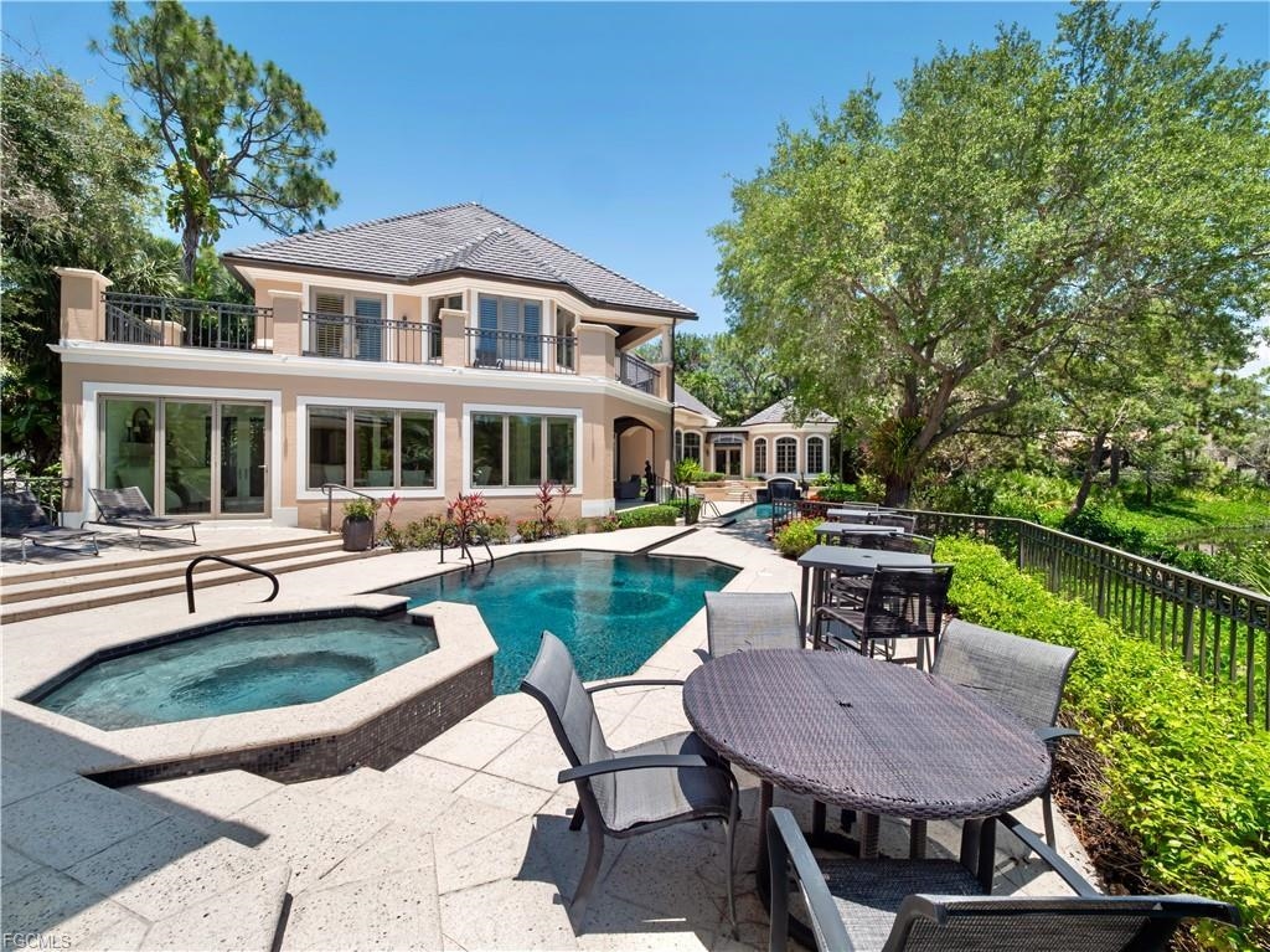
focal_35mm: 14
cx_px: 635
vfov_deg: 85.6
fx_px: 513
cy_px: 476
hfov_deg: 102.1
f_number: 7.1
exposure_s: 1/400
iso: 200
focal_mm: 7
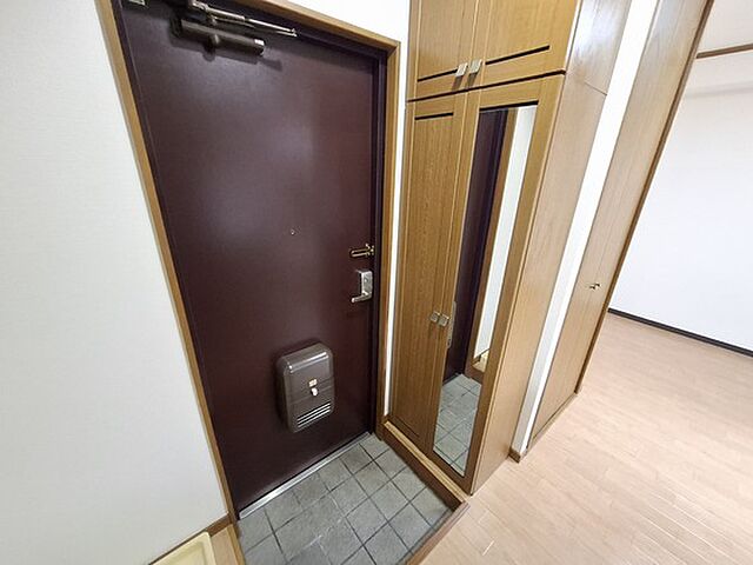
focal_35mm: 13
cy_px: 282
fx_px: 283
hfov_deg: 106.2
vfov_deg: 89.9
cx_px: 376
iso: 400
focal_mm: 1.74
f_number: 2.2
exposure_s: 1/25
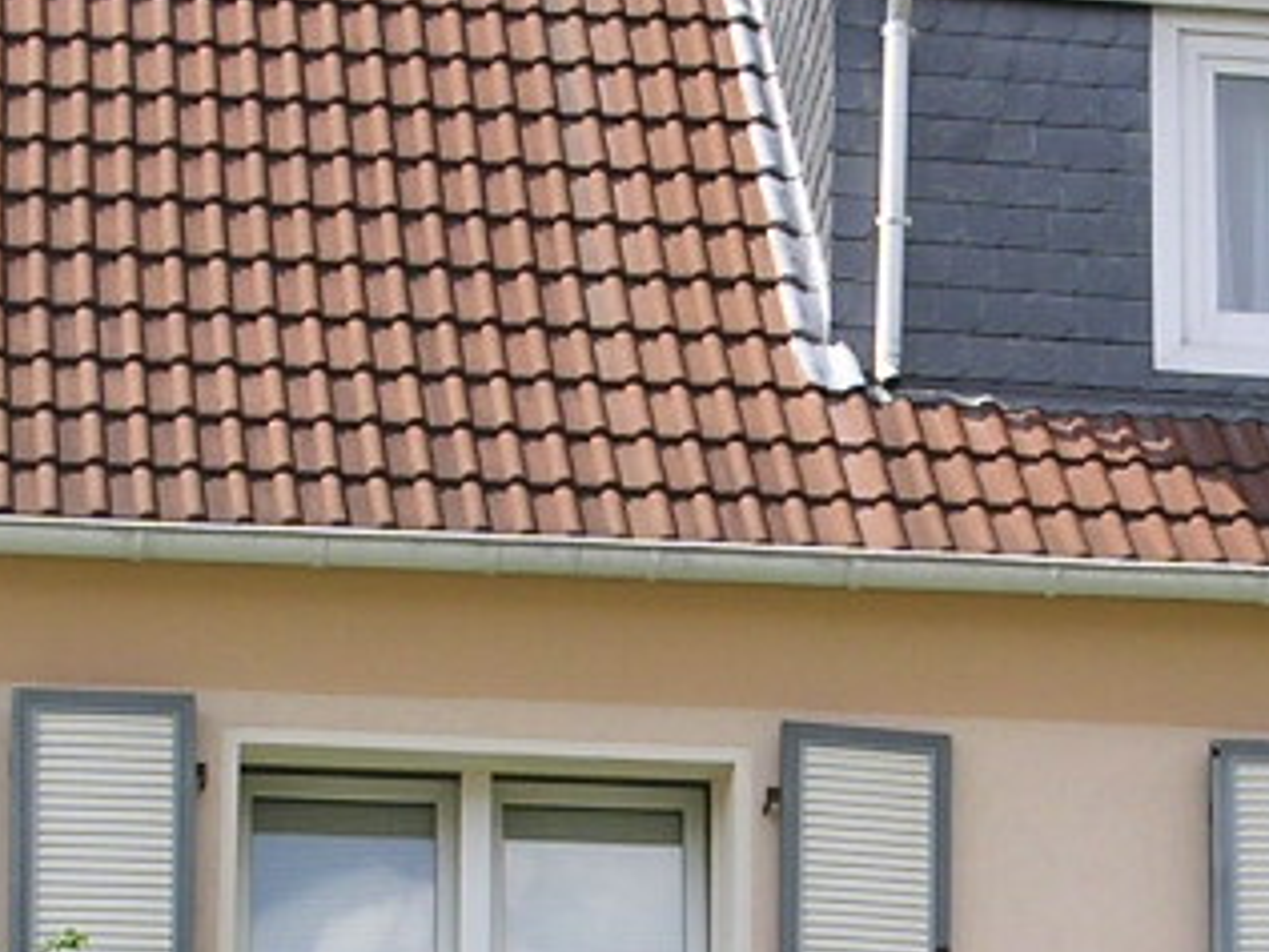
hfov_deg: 12.7
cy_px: 932
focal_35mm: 154
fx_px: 5646
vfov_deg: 9.6
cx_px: 1104
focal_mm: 7.8
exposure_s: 1/180
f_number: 5.6
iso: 100
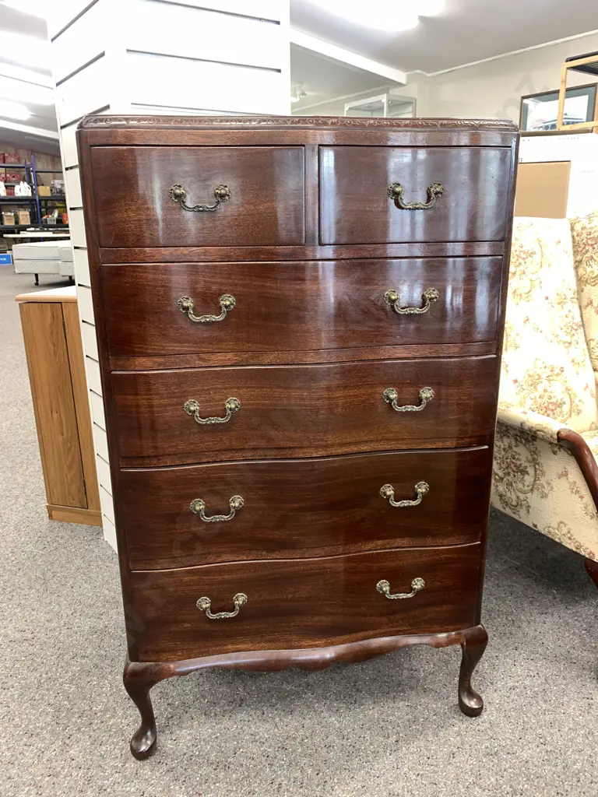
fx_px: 599
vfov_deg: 67.3
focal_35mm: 26
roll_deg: +0.8
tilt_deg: -15.1
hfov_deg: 53.1
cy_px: 398
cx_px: 299
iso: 160
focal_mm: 4.25
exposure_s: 1/50
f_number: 1.8
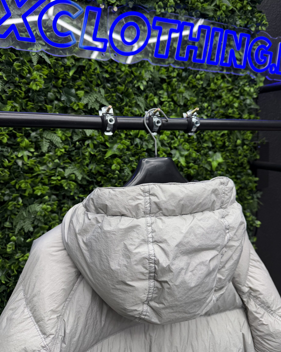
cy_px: 166
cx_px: 144
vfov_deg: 66.0
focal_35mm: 26
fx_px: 270
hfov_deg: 54.9
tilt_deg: -7.3
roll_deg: +0.2
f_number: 1.78
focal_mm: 6.76
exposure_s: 1/84
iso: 64
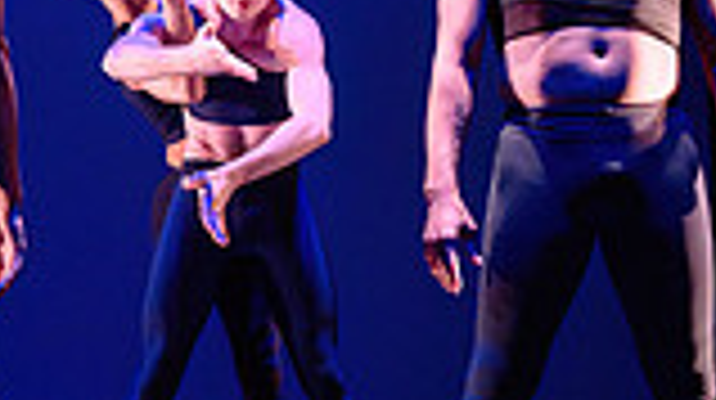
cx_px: 359
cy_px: 206
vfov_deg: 10.5
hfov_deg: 18.6
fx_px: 2181
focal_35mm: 115
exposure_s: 1/320
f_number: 1.4
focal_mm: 24
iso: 1000
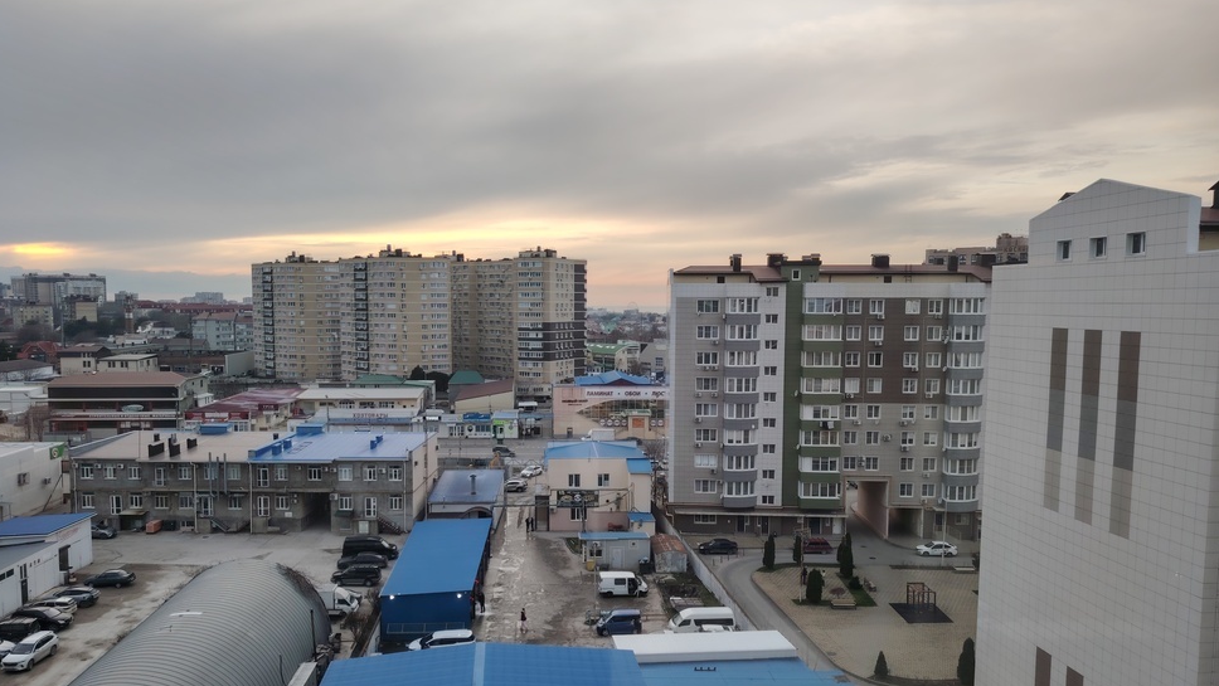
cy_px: 379
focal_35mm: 27
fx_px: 873
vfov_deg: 42.9
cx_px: 592
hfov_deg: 69.8
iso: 101
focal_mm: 5.25
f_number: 1.75
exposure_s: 1/100
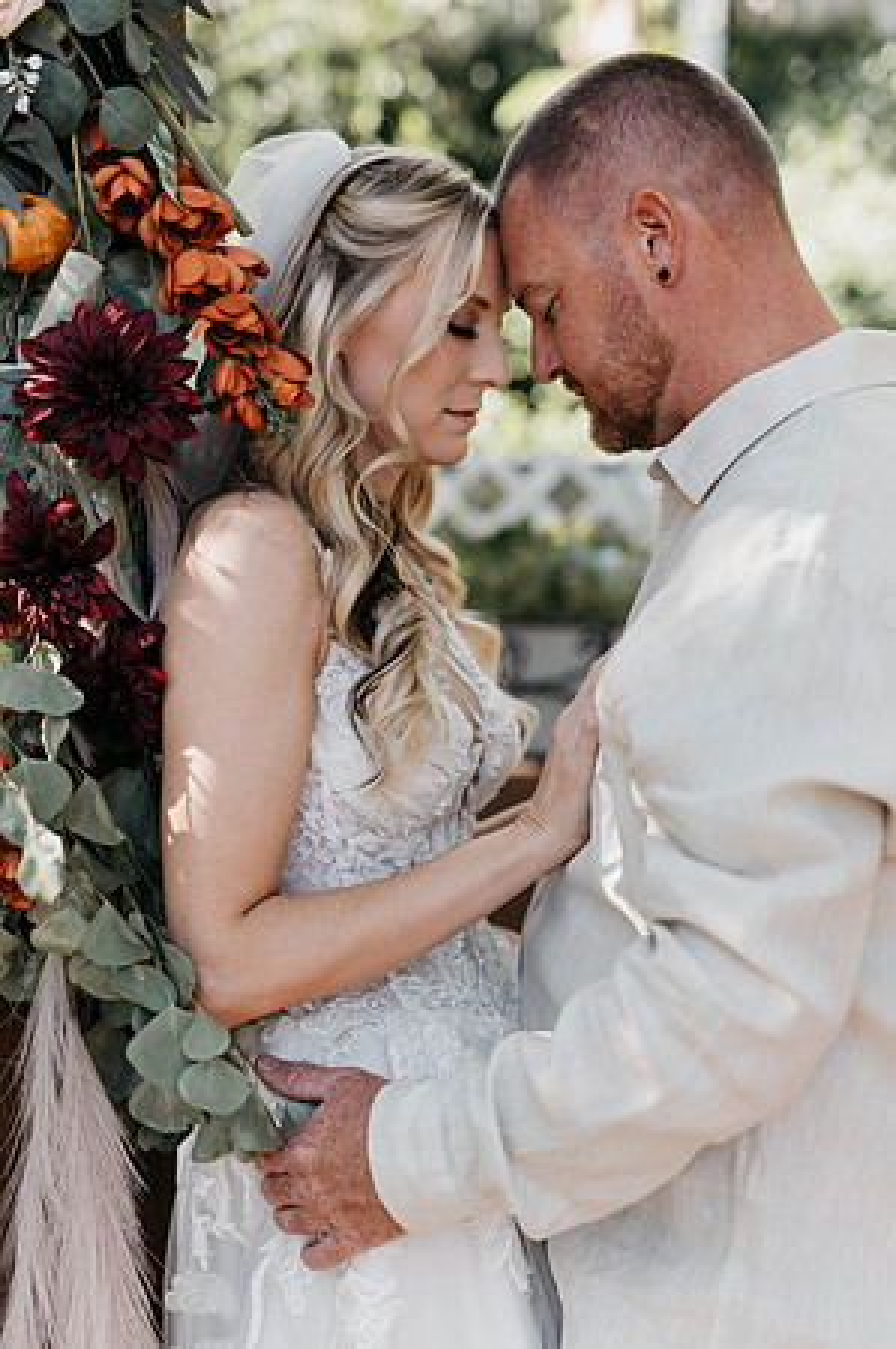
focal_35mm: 50
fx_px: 1871
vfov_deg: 39.6
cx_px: 448
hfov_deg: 26.9
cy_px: 674
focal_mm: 50
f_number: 2
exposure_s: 1/800
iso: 250
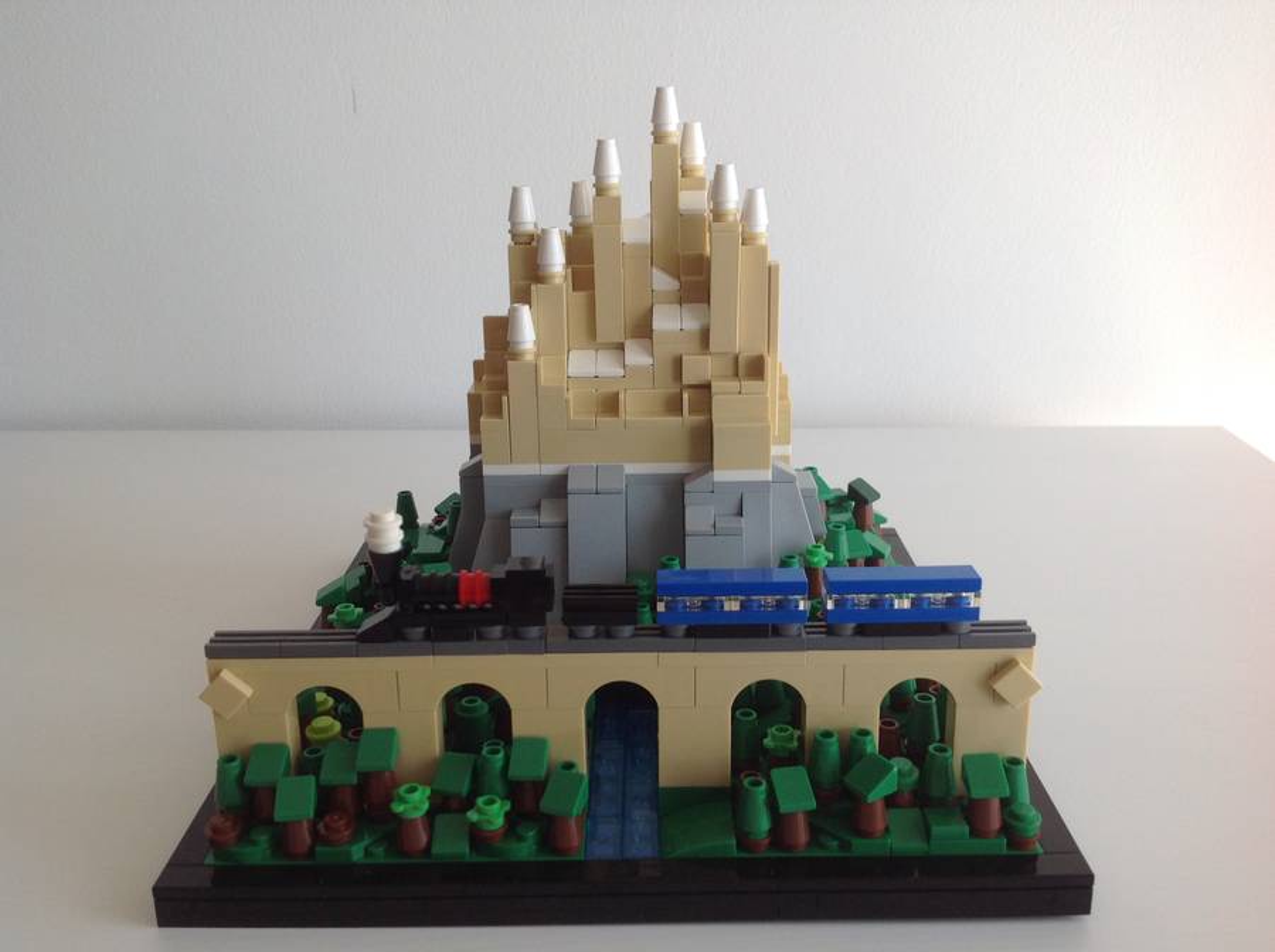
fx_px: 1287
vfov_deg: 40.6
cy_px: 476
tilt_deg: -18.8
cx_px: 638
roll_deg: -1.0
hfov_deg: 52.7
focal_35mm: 35
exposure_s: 1/120
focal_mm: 4.28
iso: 64
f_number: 2.4
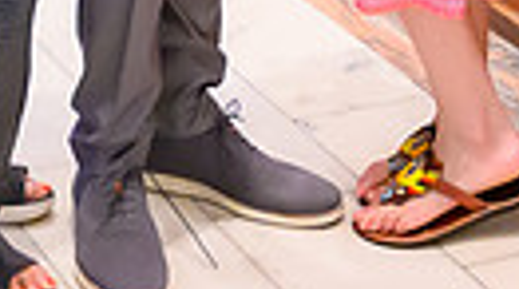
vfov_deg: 7.3
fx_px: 2115
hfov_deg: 14.0
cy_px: -437
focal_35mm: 154
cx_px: 254
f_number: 2.8
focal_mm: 28
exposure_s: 1/100
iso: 10000
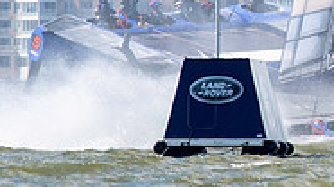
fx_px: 15220
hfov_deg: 1.3
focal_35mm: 1721
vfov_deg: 0.7
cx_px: 374
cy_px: -49
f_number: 5.6
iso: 640
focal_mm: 300
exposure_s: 1/3200
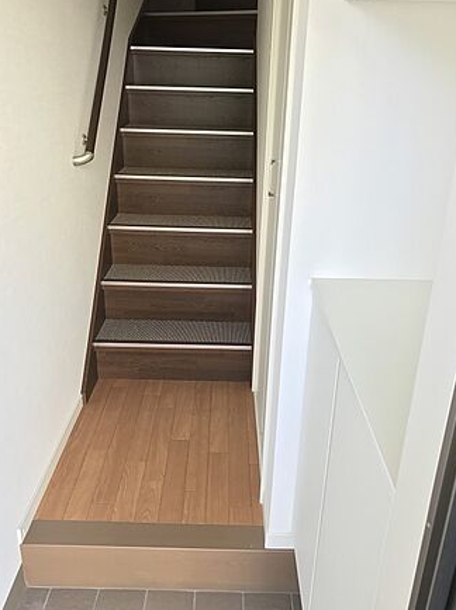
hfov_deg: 45.3
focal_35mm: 31
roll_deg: -1.2
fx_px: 546
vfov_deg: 58.4
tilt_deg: -21.5
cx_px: 223
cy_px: 306
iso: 40
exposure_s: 1/100
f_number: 1.8
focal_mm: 3.99
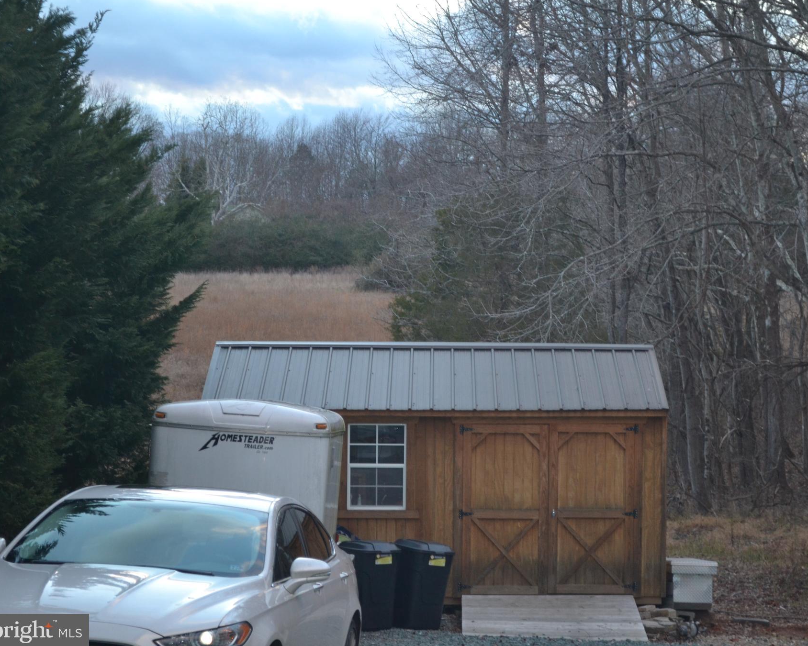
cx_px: 473
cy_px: 322
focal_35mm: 82
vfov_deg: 18.7
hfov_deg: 23.3
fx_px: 1961
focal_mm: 48
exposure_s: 1/30
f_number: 5.6
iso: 800
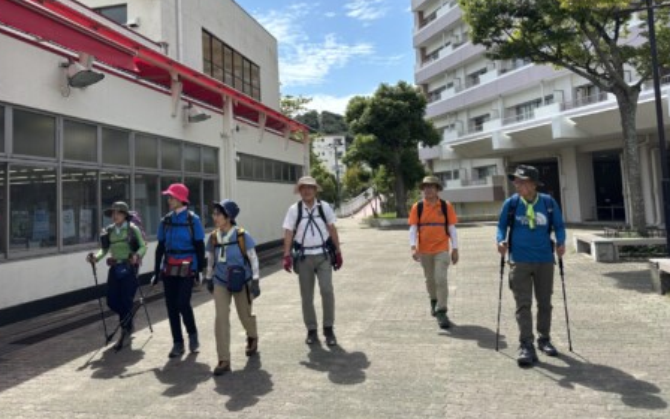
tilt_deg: +9.6
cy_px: 162
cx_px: 319
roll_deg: +2.9
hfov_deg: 62.9
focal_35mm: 30
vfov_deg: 41.6
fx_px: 548
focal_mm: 5.96
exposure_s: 1/2151
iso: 50
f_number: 1.6
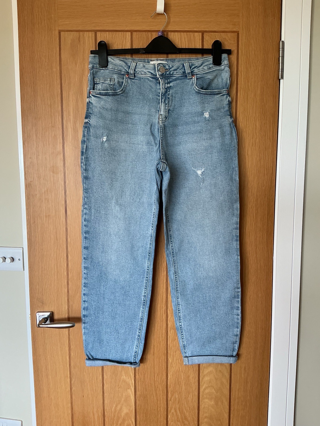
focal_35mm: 29
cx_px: 160
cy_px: 213
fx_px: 357
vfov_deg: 61.7
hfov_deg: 48.2
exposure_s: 1/120
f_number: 1.8
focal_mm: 3
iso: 64
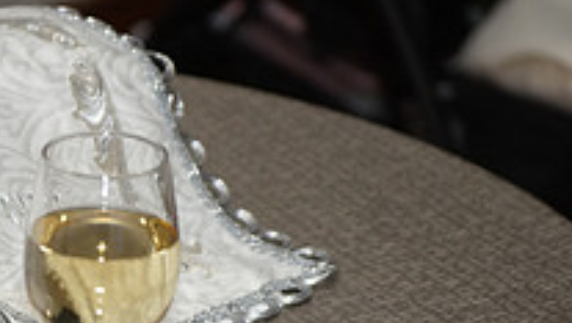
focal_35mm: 220
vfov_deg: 5.5
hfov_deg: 9.6
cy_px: 322
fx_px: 3341
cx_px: -144
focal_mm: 75
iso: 1250
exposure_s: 1/250
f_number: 2.8
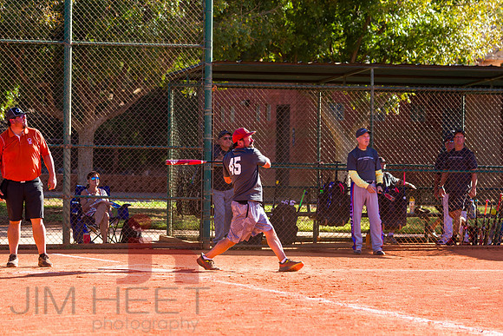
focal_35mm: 177
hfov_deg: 11.6
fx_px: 2473
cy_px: 163
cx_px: 245
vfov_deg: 7.8
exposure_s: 1/1250
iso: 400
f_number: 5
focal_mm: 165
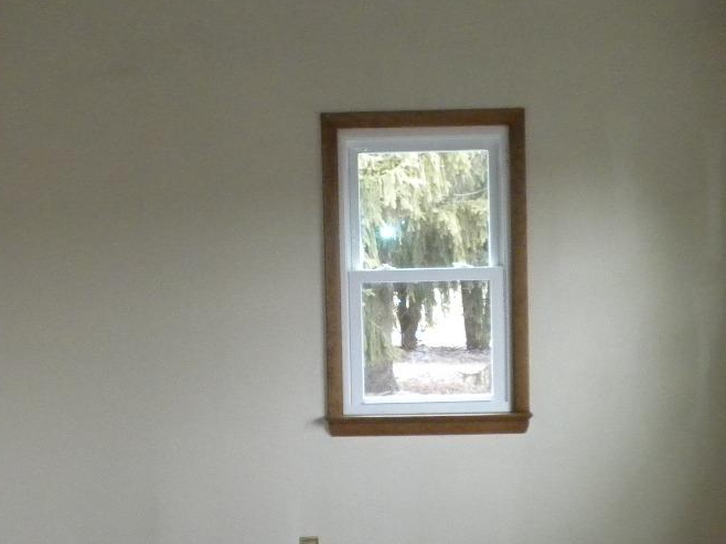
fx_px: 1698
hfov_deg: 24.1
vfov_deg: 18.1
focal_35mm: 81
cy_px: 373
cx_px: 357
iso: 400
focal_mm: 6.6
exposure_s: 1/31.4
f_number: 3.5
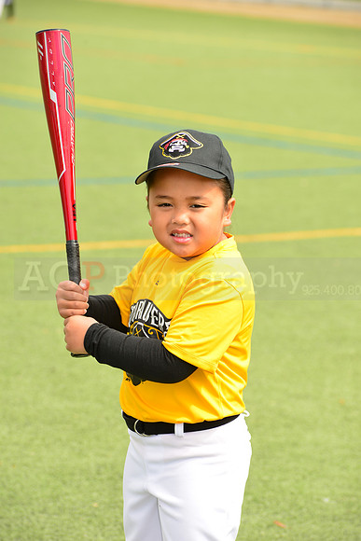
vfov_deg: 12.1
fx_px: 2555
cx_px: 180
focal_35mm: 170
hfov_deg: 8.1
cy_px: 270
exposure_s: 1/250
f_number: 9
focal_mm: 170
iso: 200
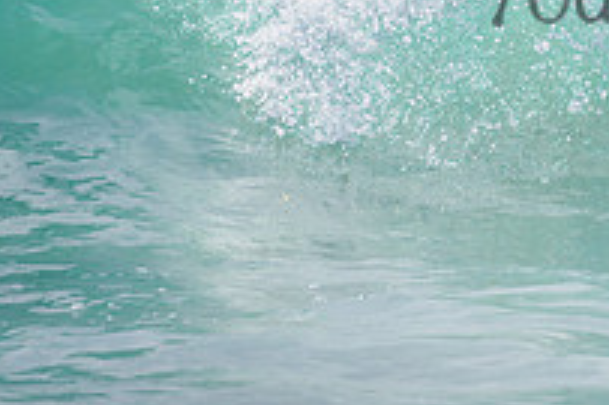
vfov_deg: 1.1
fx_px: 21348
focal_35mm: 1263
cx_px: 986
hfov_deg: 1.6
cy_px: -101
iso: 100
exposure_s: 1/2000
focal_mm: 360
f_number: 5.6
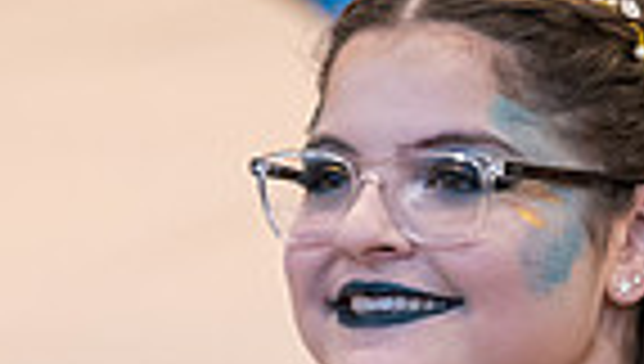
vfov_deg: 1.1
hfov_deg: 2.0
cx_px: 639
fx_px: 18217
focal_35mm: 1065
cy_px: 507
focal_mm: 170
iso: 3200
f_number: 4
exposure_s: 1/320
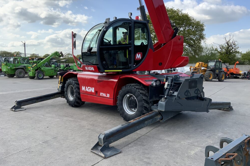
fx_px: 215
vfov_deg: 42.3
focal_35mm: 31
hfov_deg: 60.3
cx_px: 128
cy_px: 84
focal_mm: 3
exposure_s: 1/883
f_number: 1.8
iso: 16
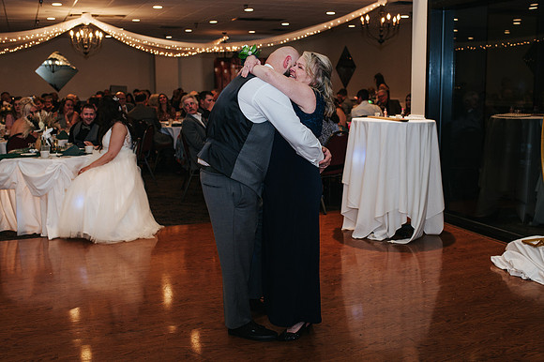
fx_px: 634
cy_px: 183
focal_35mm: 42
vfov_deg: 31.8
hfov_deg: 46.4
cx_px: 269
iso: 800
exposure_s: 1/200
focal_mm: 35
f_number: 2.8
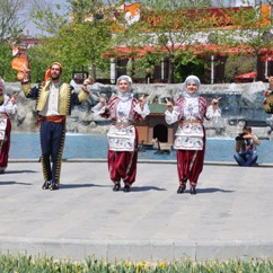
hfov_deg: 17.6
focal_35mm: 99
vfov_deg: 17.6
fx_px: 883
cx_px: 114
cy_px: 153
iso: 200
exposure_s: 1/400
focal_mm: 42
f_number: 10
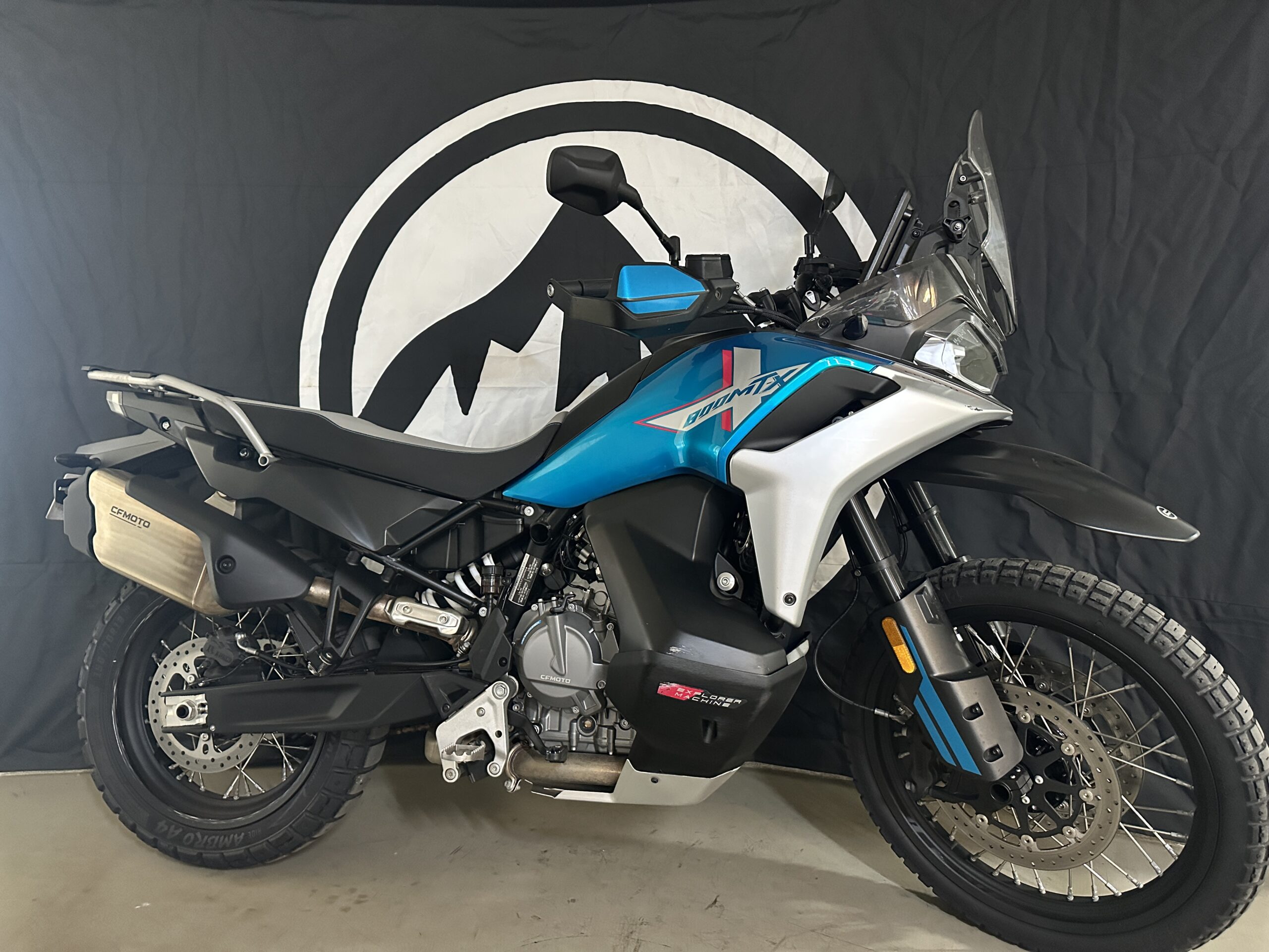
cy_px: 476
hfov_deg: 71.6
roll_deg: -0.3
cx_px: 634
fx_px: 880
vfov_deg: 56.8
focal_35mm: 24
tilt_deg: -6.2
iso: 800
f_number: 1.78
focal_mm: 6.86
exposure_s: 1/33
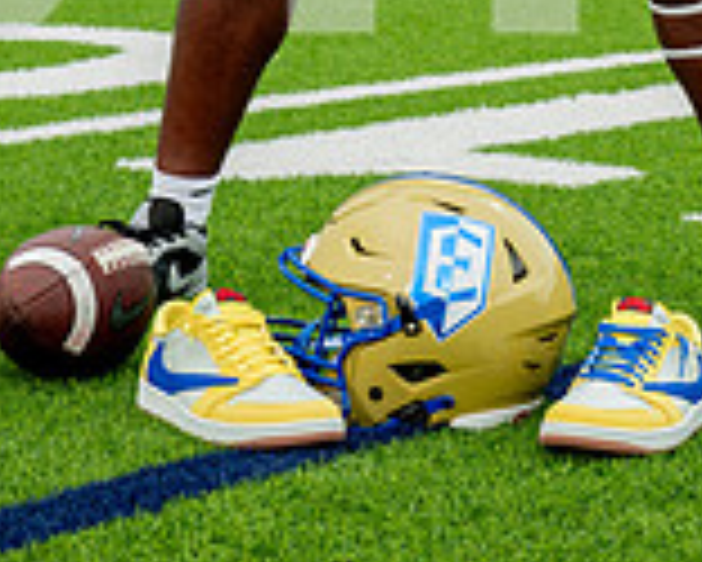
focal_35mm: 176
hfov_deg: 11.0
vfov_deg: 8.5
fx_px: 3659
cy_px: -418
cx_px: 450
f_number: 7.1
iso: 200
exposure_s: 1/320
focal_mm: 65
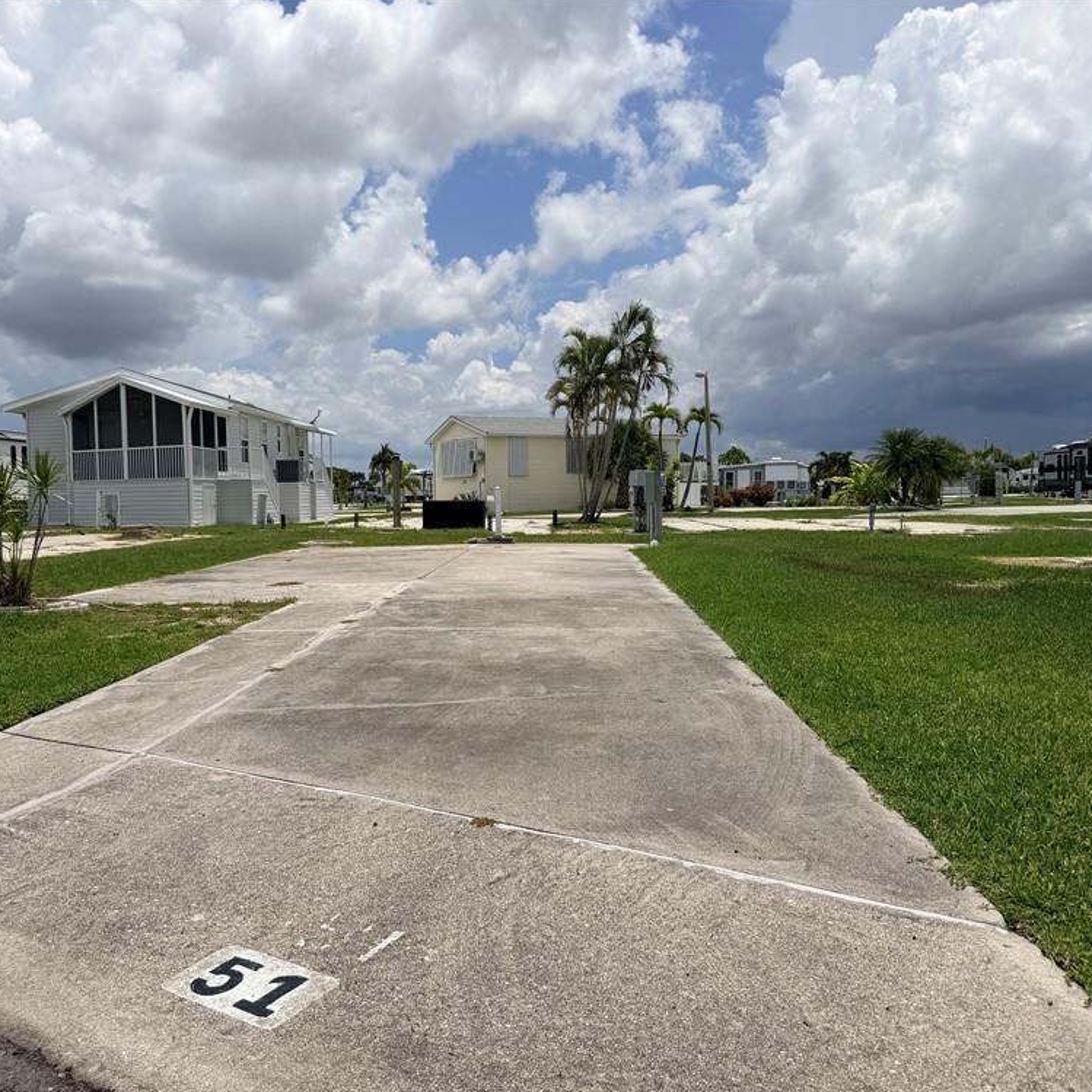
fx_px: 1035
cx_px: 483
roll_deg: +1.7
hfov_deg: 55.5
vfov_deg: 55.6
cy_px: 555
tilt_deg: -4.2
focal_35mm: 29
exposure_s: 1/17544
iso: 80
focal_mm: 6.76
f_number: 1.78
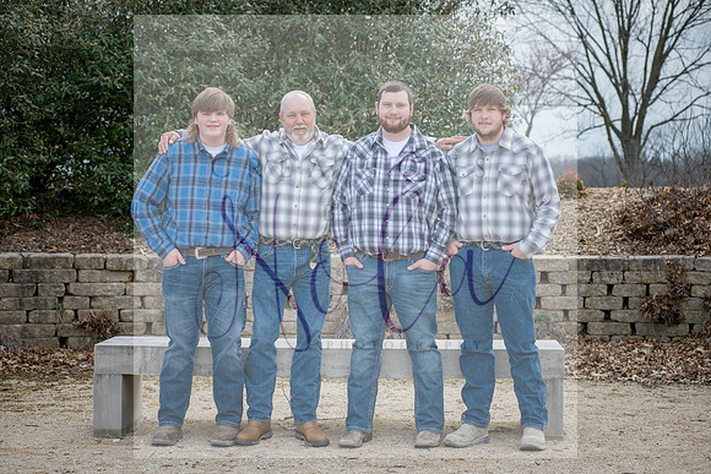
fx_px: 1580
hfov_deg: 25.4
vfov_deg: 17.1
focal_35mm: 80
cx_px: 356
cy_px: 237
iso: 400
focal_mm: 80
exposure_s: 1/640
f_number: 6.3
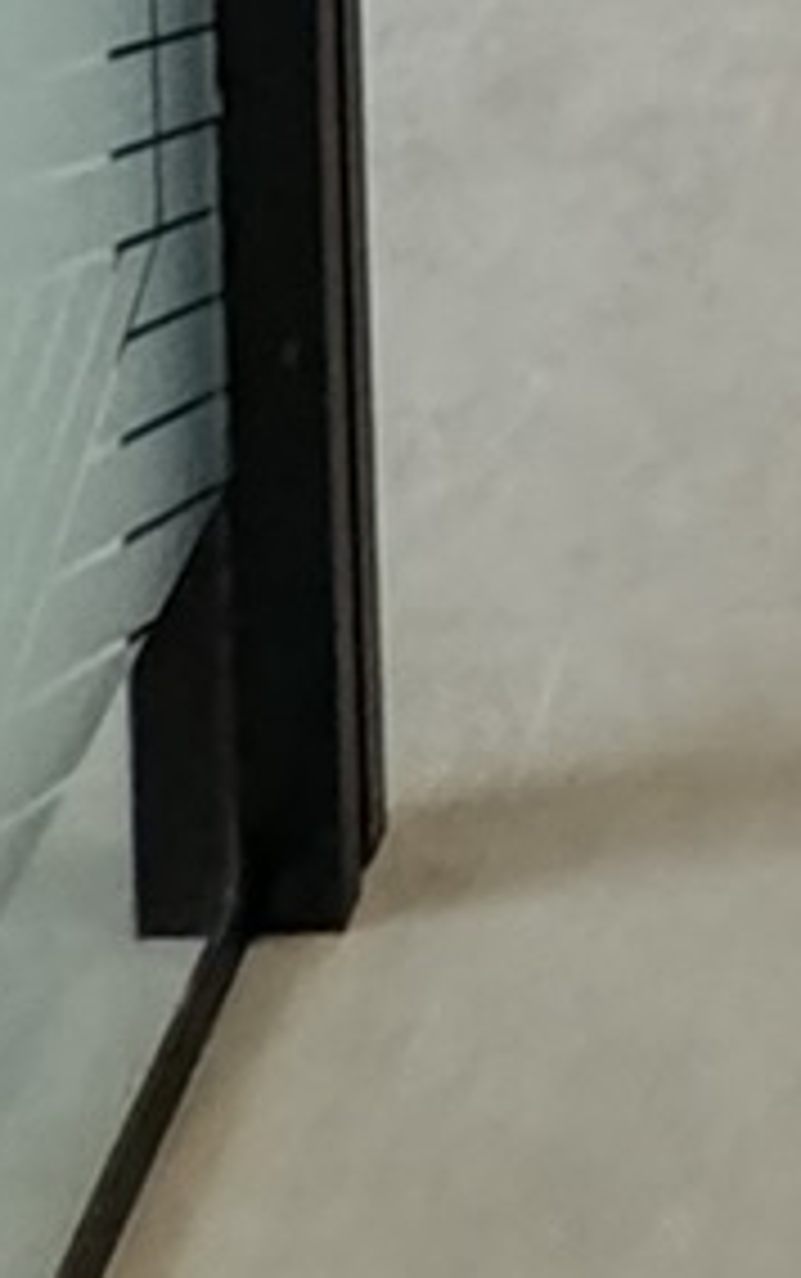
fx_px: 3730
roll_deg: +1.6
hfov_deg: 10.8
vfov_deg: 11.4
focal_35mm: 107
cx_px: 1773
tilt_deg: +1.2
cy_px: -2560
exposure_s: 1/69
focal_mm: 2.22
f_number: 2.2
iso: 320
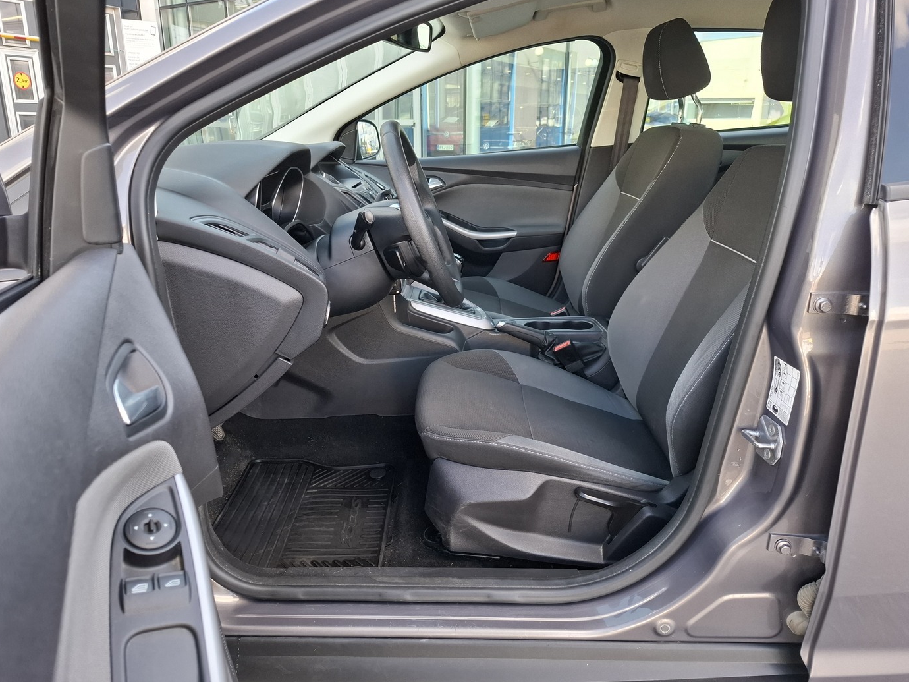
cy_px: 327
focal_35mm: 24
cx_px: 439
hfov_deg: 71.6
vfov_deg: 56.8
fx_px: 630
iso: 50
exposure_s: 1/120
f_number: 1.8
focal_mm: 5.54
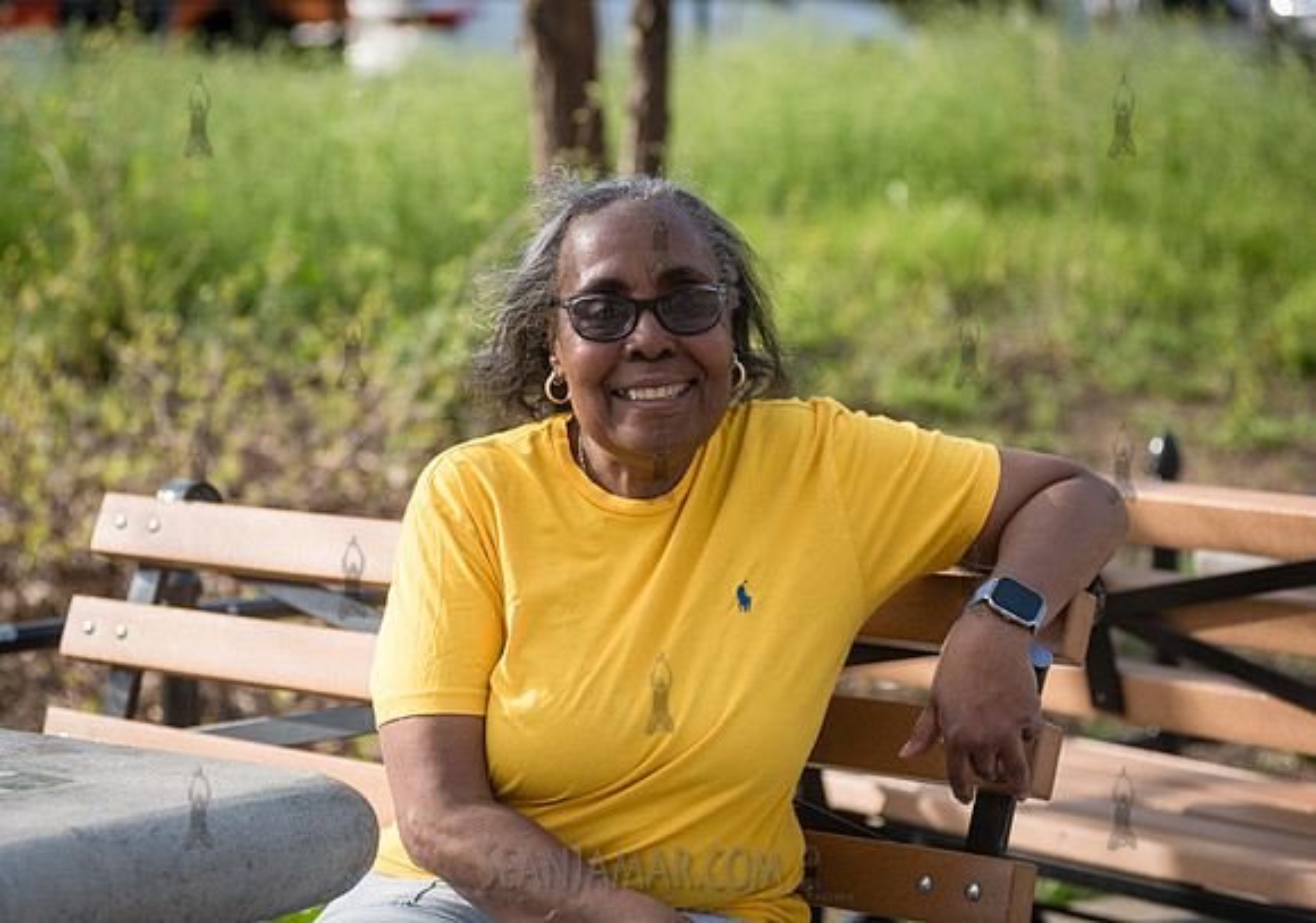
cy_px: 429
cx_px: 575
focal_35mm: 89
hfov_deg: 22.6
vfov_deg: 16.0
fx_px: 3293
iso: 200
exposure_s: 1/1250
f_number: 3.5
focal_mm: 80
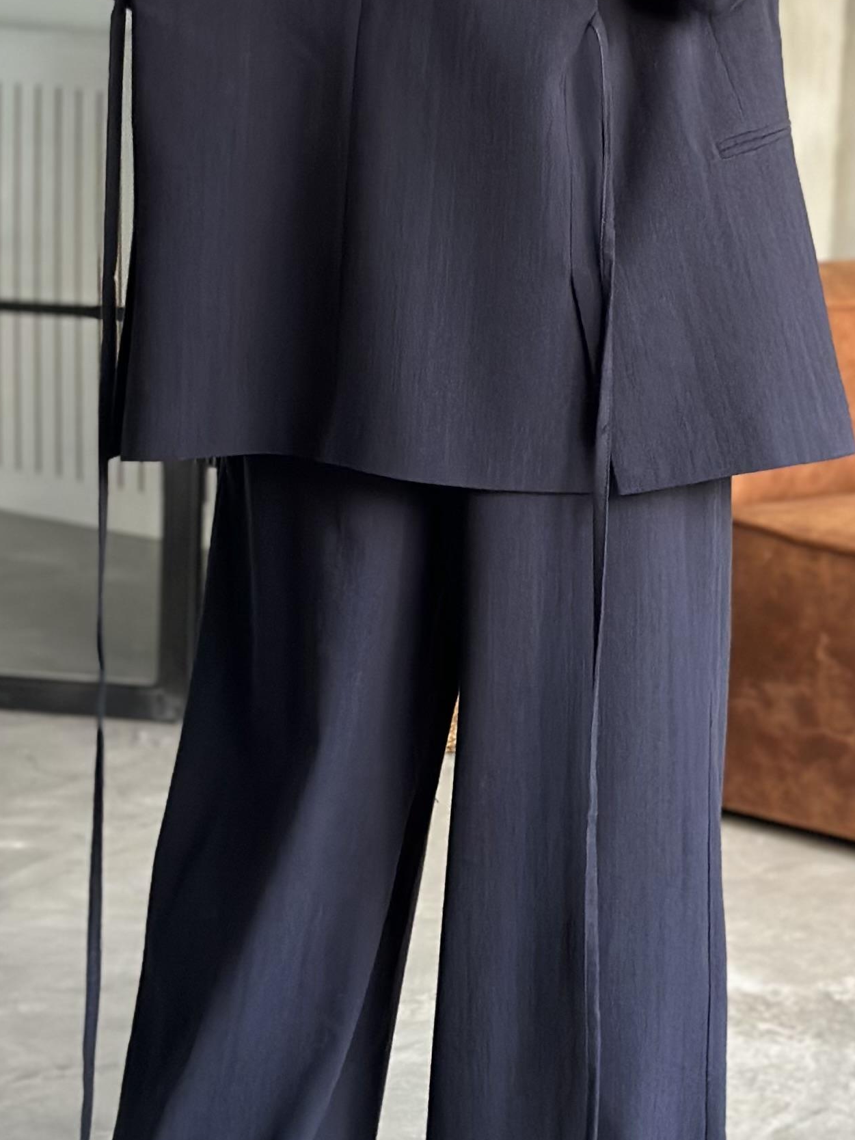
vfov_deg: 16.9
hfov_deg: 12.7
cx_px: 659
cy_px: 243
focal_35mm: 116
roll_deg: -0.4
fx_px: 3820
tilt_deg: -17.9
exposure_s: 1/60
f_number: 1.78
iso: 250
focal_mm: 6.86
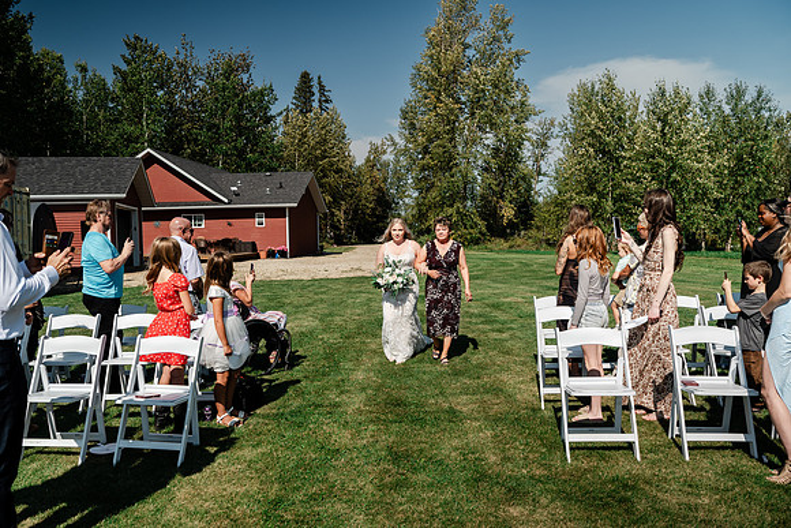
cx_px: 396
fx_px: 615
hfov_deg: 65.5
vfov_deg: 46.4
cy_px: 264
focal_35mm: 28
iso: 400
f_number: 4
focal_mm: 28
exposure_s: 1/250
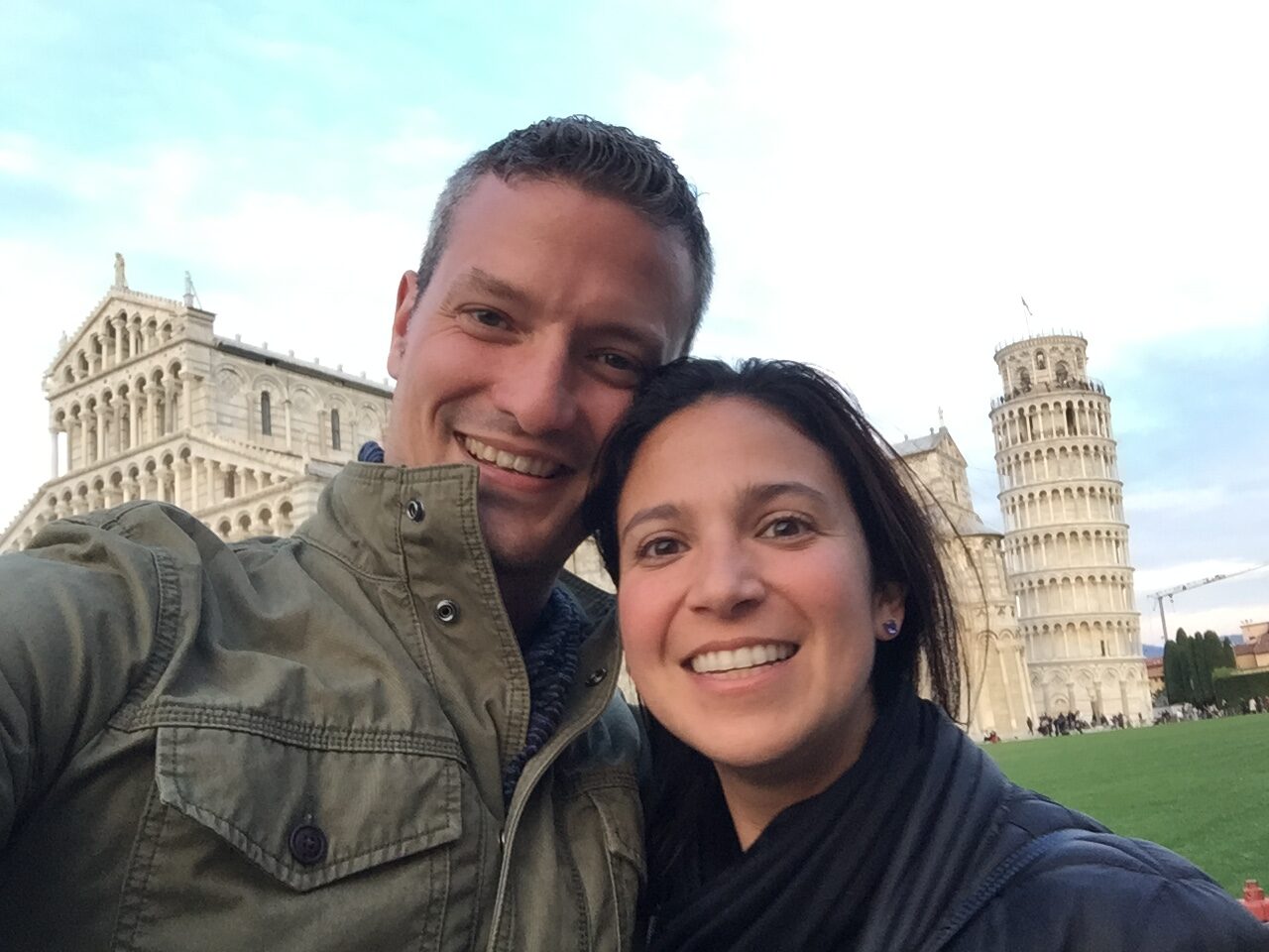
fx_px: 1136
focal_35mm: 31
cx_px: 634
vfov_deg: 45.4
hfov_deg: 58.4
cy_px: 476
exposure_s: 1/50
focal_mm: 2.65
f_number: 2.2
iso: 40
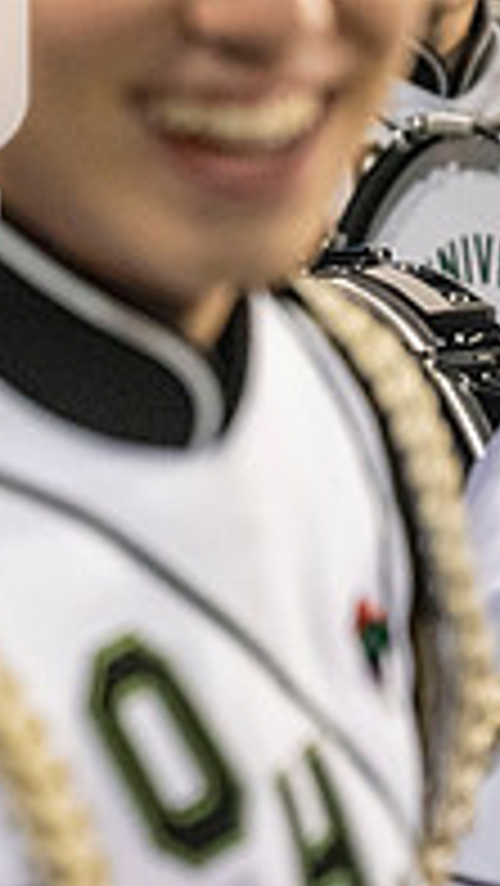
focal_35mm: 216
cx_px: -311
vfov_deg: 9.9
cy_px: 43
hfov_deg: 5.6
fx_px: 5085
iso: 3200
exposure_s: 1/500
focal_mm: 70
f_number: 4
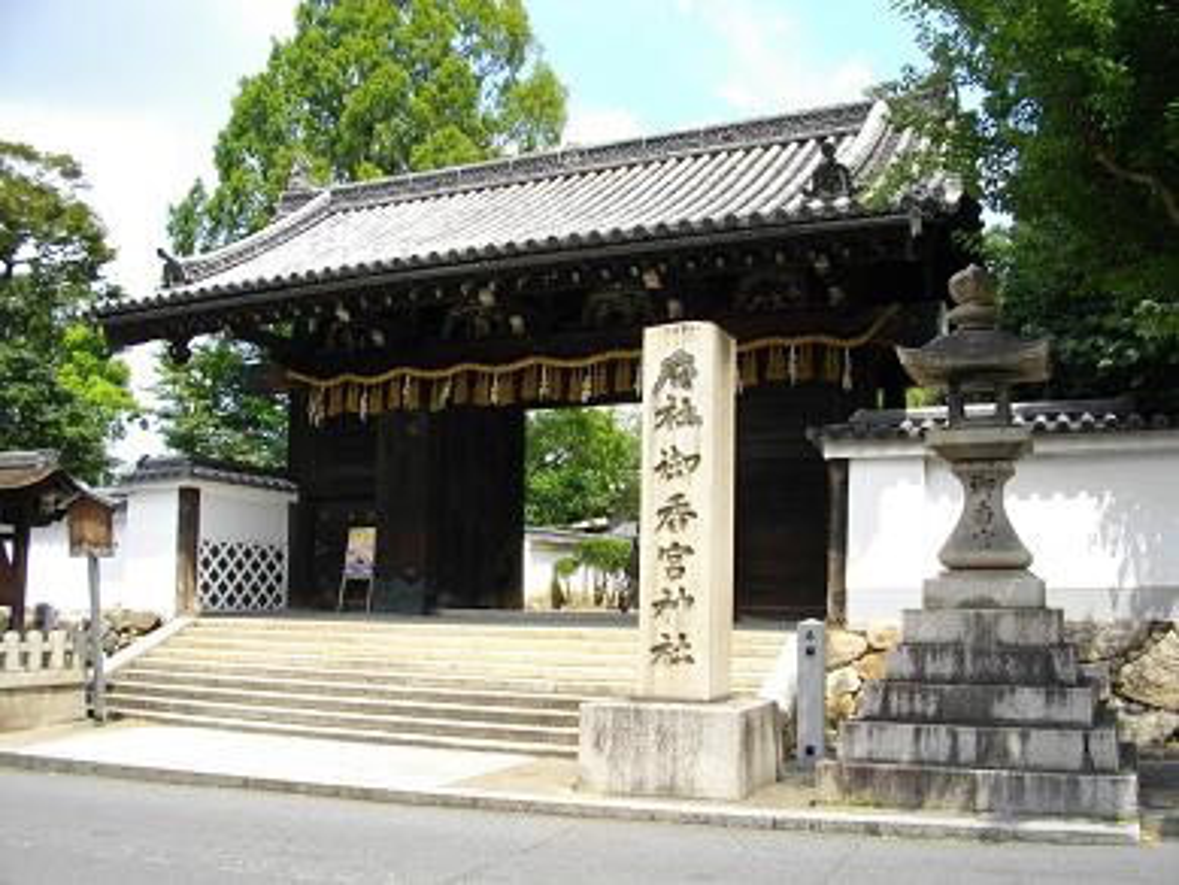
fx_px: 1090
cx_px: 590
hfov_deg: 56.8
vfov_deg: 44.2
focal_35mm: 32
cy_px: 442
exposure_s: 1/200
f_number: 5.5
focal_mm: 5.7
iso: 100
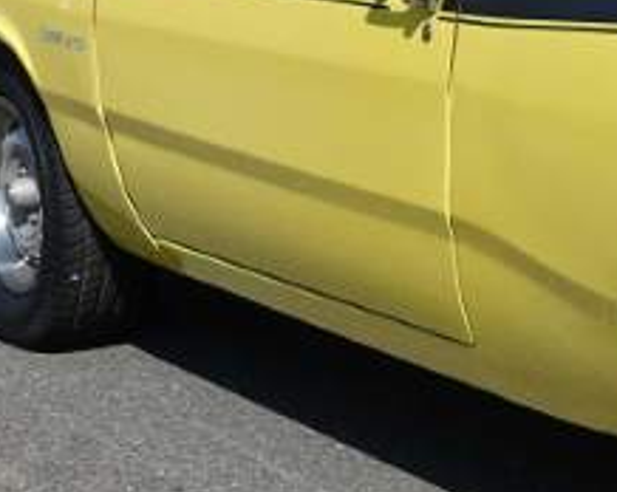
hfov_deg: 11.6
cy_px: 8
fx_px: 2810
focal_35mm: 154
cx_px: 1115
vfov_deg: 9.9
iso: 125
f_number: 5.6
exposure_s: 1/800
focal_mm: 11.45
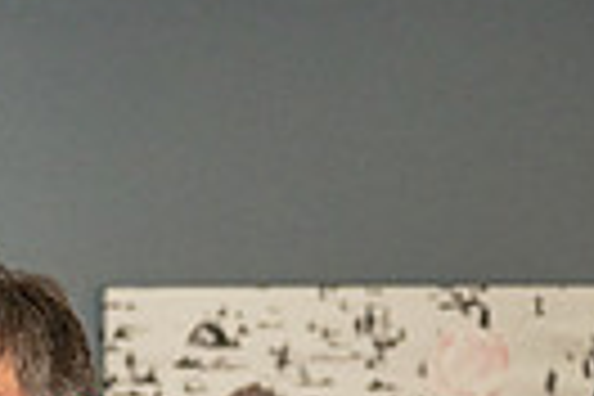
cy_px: 857
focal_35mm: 145
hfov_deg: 12.7
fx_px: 2392
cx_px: -526
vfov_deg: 8.8
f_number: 3.2
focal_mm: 32
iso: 1250
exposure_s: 1/160
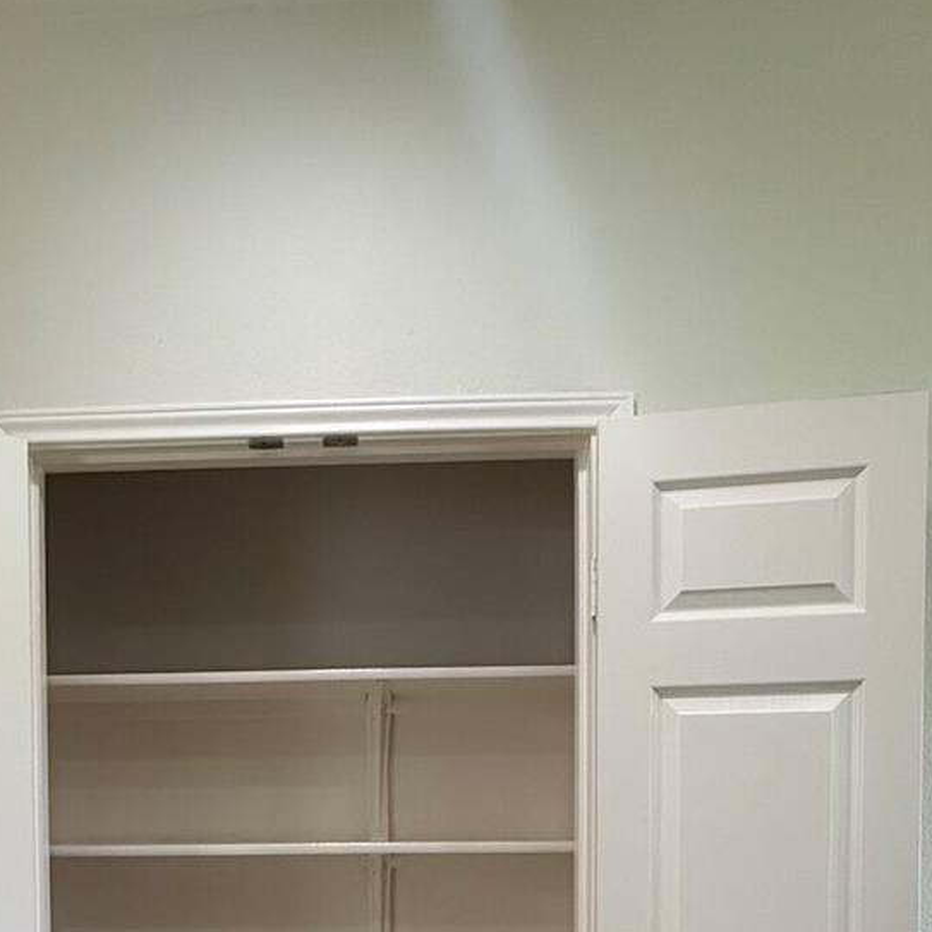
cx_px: 289
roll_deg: +1.7
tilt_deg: -0.2
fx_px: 1066
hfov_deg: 46.3
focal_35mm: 35
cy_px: 868
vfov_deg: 42.6
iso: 320
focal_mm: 2.22
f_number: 2.2
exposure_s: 1/120
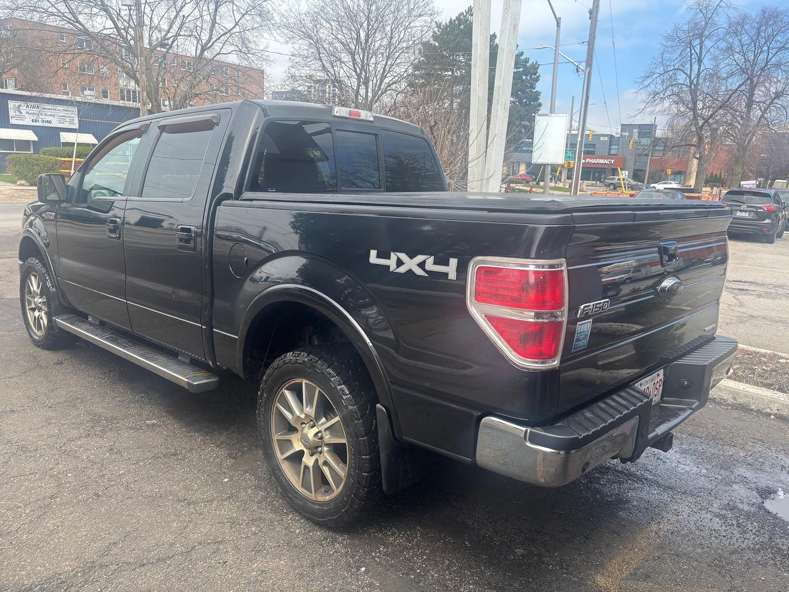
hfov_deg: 67.3
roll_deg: -2.6
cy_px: 296
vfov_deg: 53.1
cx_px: 394
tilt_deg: -11.7
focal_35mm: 26
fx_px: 593
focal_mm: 5.96
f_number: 1.6
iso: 50
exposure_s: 1/970
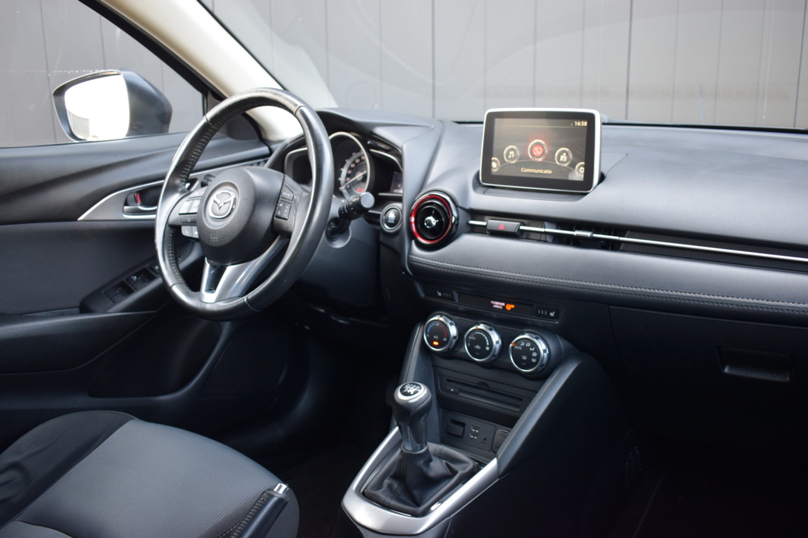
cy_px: 269
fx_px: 707
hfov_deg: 59.5
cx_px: 404
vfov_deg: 41.7
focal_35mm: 32
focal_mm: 21
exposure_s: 1/60
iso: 640
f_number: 4
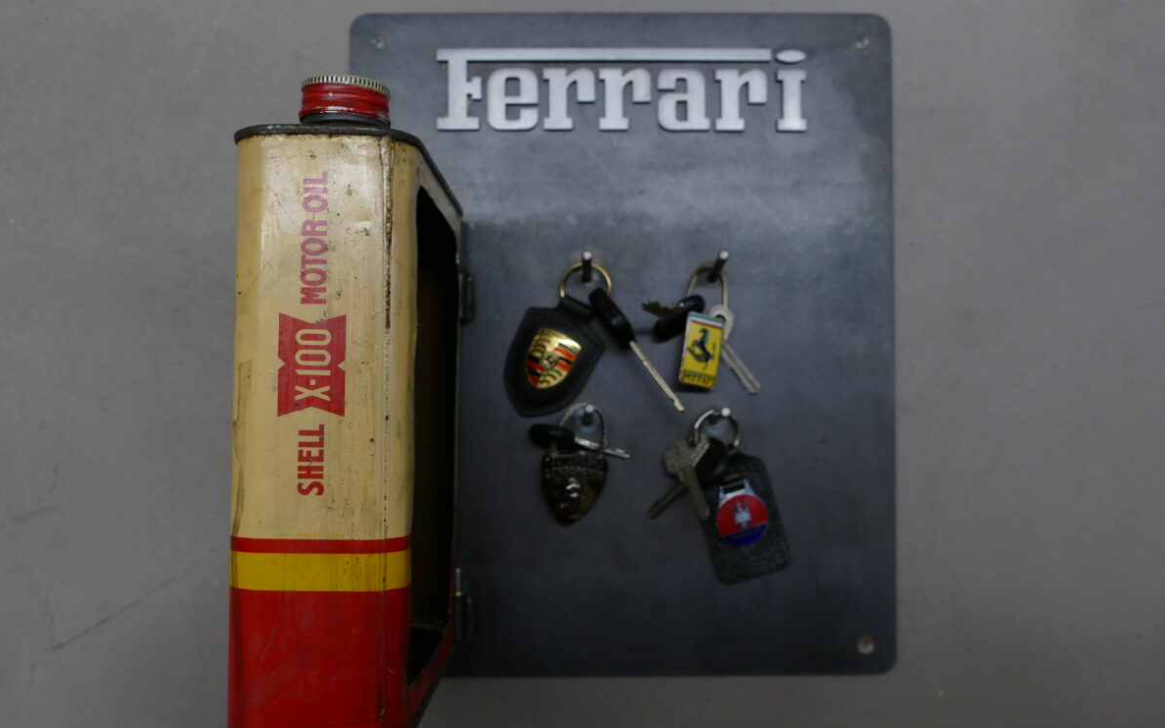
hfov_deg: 58.1
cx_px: 587
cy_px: 392
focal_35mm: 33
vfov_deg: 38.3
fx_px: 1048
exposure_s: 1/80
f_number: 3
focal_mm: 11.6
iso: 320
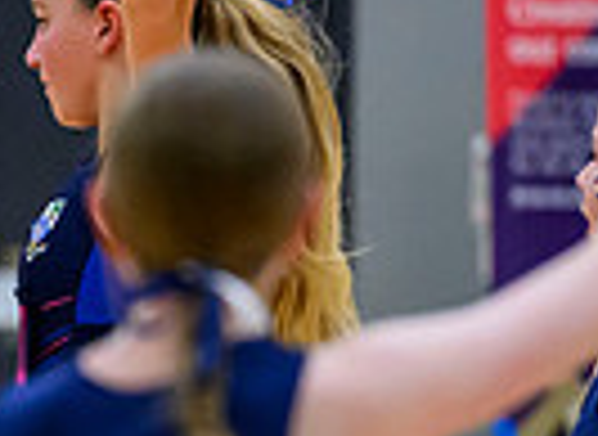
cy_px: 501
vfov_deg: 1.5
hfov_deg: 2.1
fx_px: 16472
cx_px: -754
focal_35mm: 963
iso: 6400
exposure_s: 1/800
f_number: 3.5
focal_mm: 200
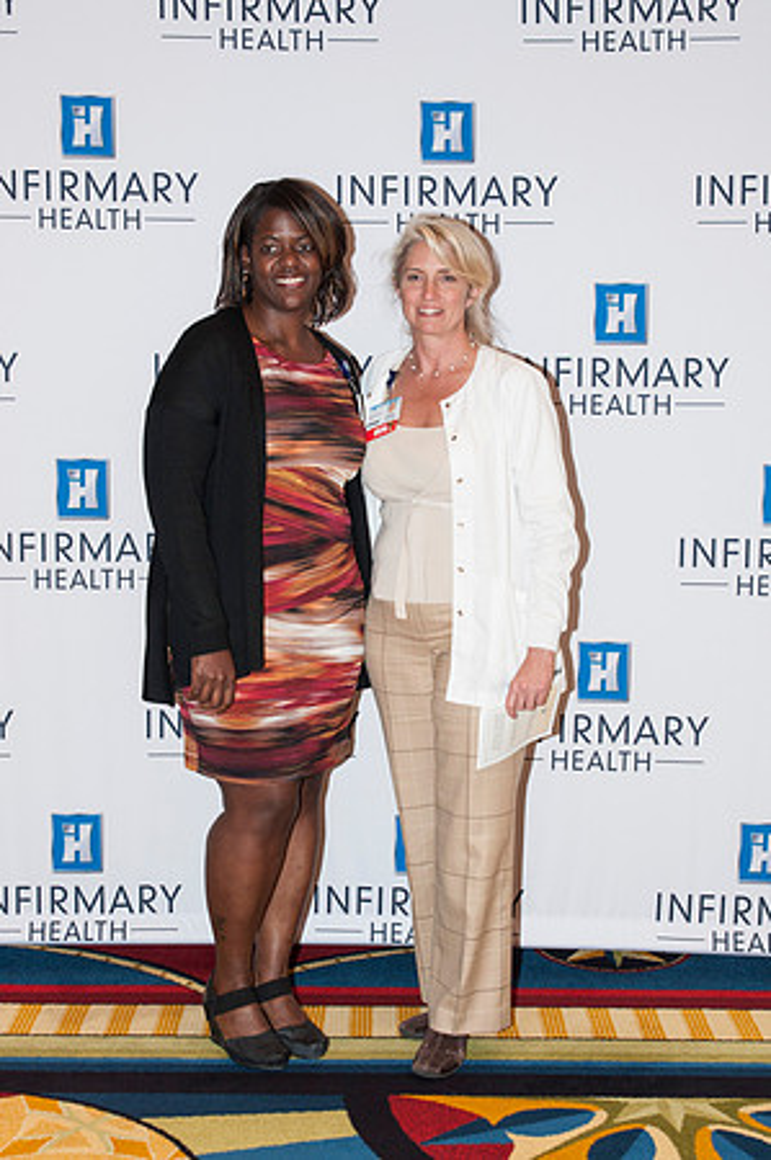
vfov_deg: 33.4
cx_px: 386
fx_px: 1932
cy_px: 580
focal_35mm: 60
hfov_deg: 22.6
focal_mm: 40
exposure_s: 1/60
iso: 400
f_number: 5.6
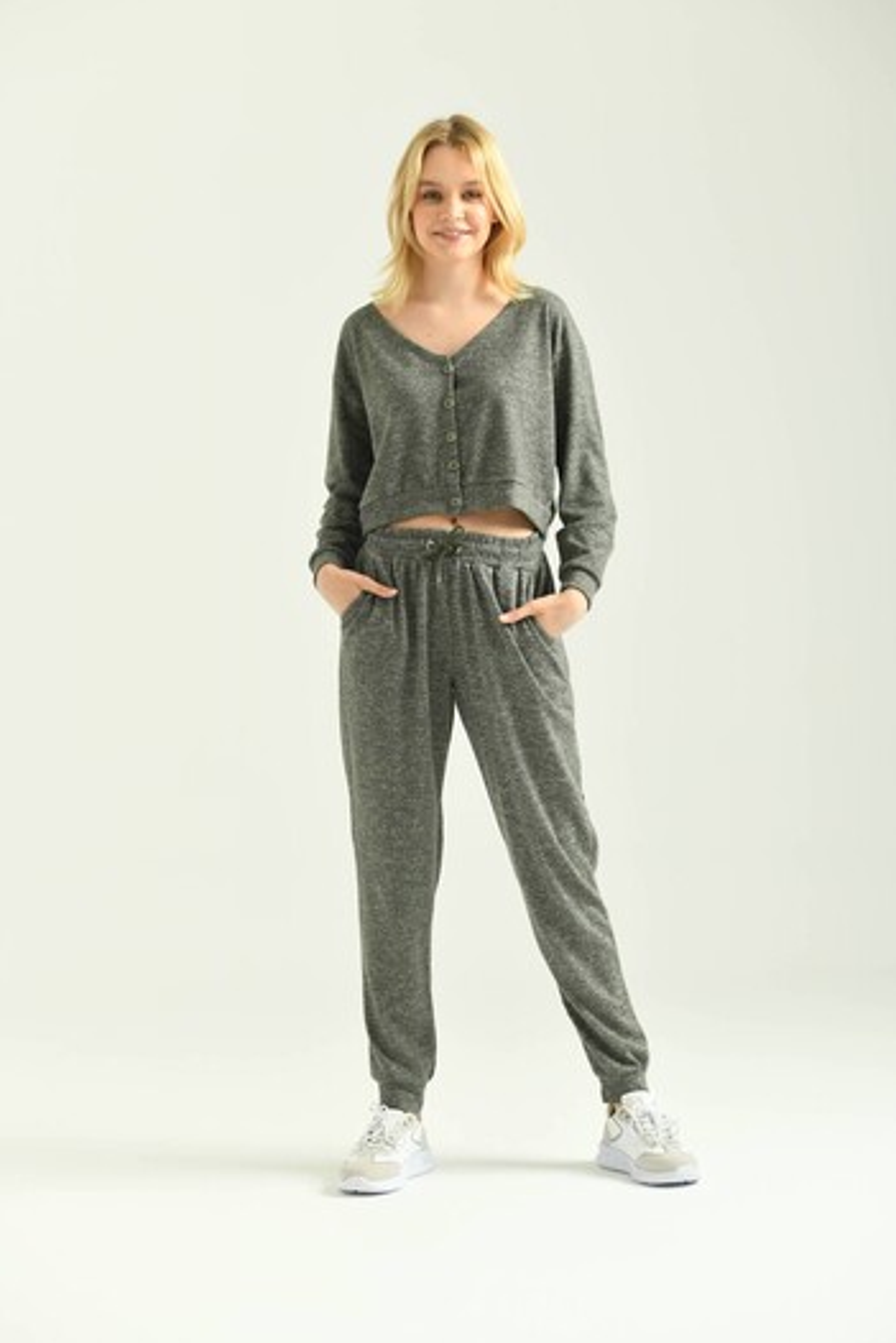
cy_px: 659
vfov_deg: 26.3
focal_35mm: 77
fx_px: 2873
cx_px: 454
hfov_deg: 17.7
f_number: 5.6
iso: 125
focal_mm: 75
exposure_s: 1/160
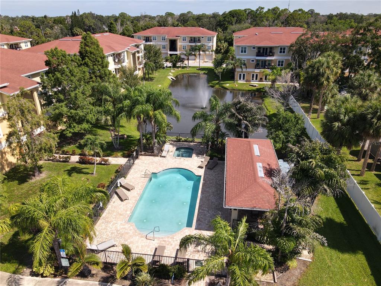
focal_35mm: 24
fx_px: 264
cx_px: 190
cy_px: 143
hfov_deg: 71.6
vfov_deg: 56.8
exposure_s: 1/15
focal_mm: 4.5
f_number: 2.8
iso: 150
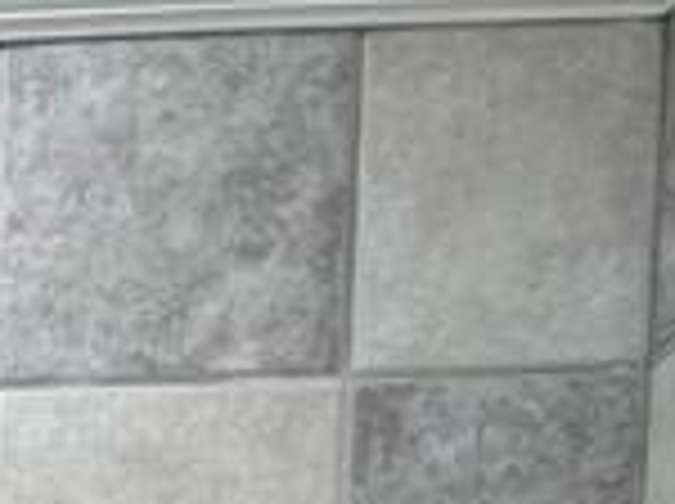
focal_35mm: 89
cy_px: 1472
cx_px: -666
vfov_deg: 11.2
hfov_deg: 16.7
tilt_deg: -5.5
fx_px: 1733
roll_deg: -0.1
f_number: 1.8
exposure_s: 1/120
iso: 200
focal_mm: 1.57
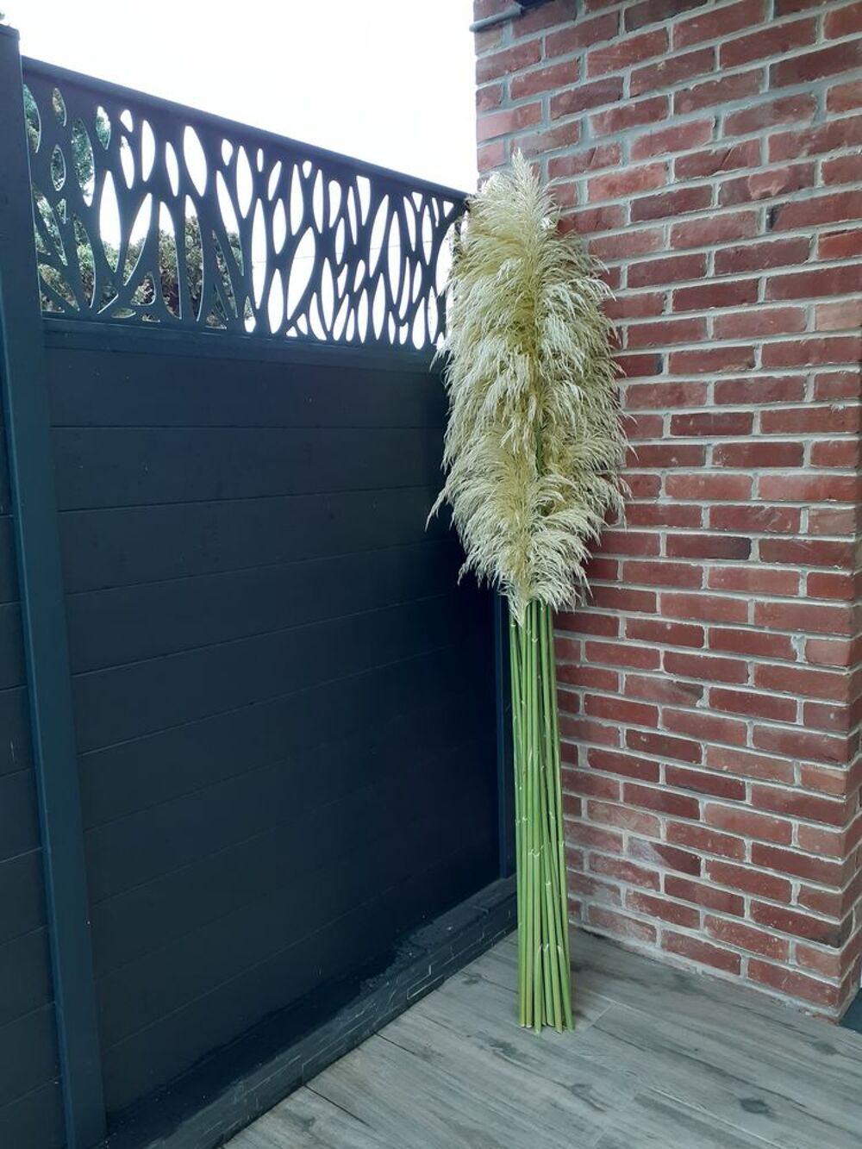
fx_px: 896
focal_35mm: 27
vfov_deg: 65.3
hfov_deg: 51.4
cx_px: 431
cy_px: 574
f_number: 1.9
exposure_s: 1/50
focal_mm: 3.6
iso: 64
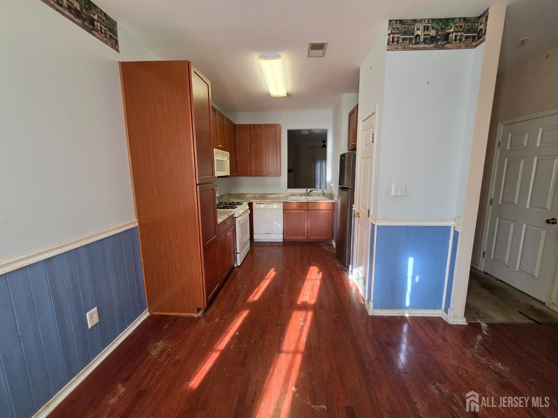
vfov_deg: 89.9
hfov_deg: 106.2
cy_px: 209
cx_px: 279
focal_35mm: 13
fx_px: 210
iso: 160
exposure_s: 1/120
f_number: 2.2
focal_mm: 1.7
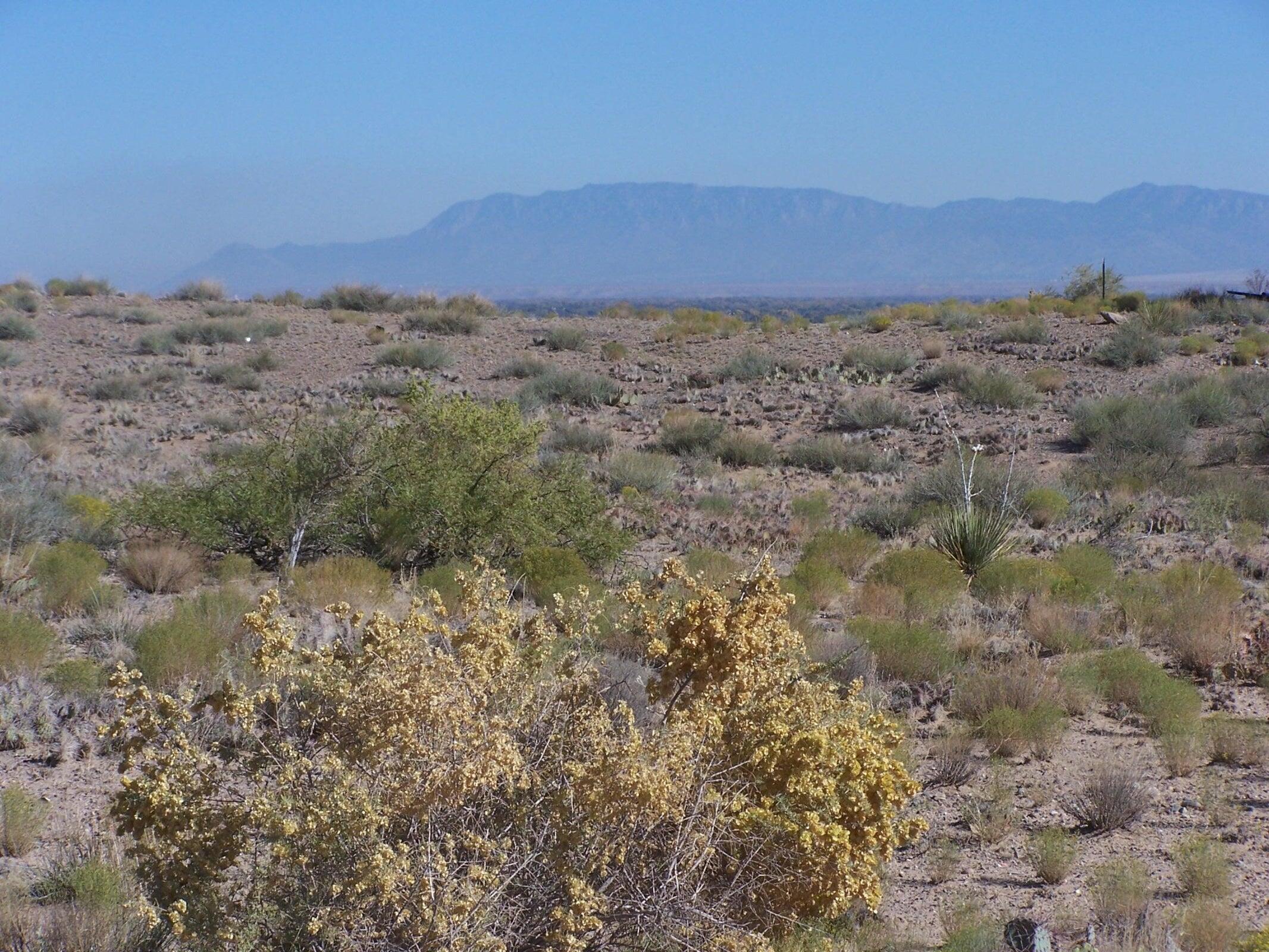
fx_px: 4693
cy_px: 476
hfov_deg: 15.4
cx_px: 634
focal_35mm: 128
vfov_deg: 11.6
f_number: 4.5
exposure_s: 1/1000
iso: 80
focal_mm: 21.2
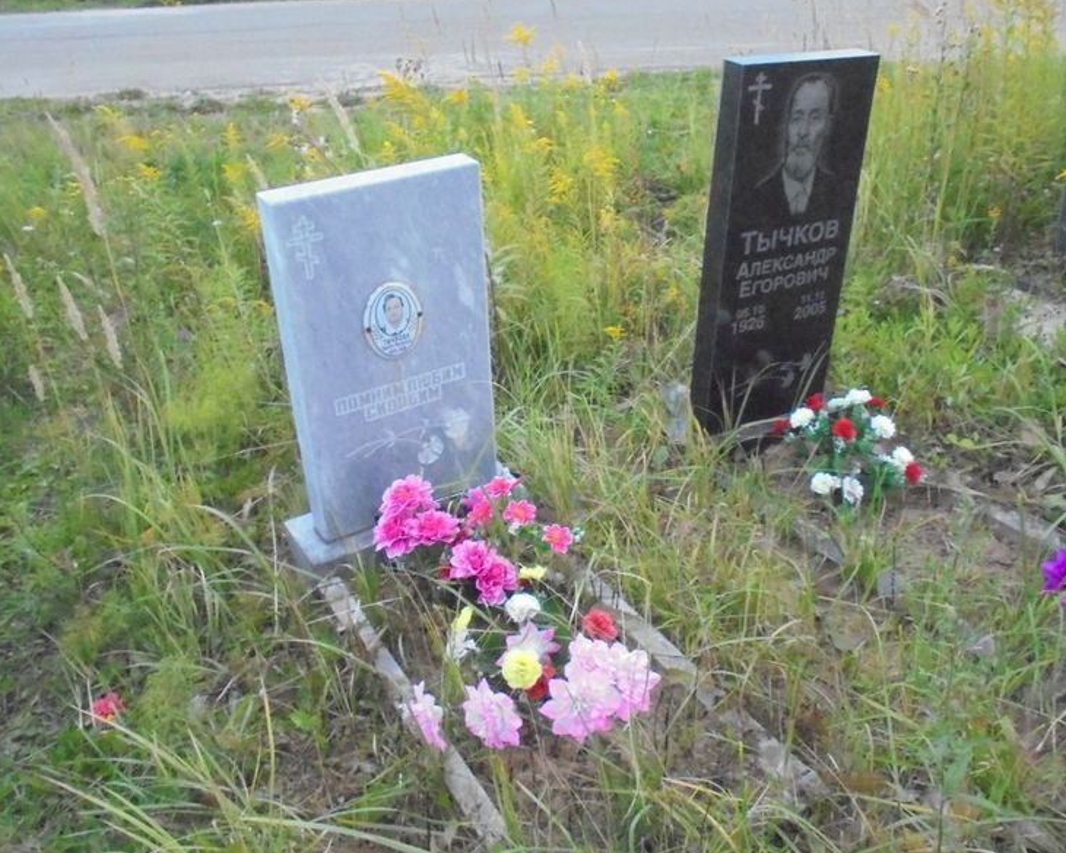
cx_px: 581
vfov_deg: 47.1
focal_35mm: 31
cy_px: 432
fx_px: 978
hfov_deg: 57.1
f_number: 3.7
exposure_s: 1/80
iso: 800
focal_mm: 5.3
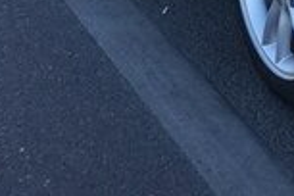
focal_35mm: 130
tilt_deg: -11.3
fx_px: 1062
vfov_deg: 9.4
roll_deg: -3.0
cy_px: -276
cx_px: 331
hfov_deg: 15.3
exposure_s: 1/451
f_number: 2.2
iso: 32
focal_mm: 4.15
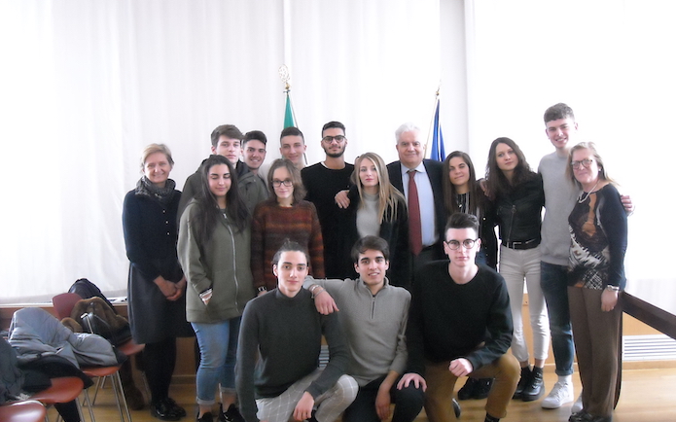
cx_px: 338
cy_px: 229
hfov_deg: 42.7
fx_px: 866
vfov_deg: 27.4
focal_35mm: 47
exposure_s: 1/125
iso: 672
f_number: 3.1
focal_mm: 7.1
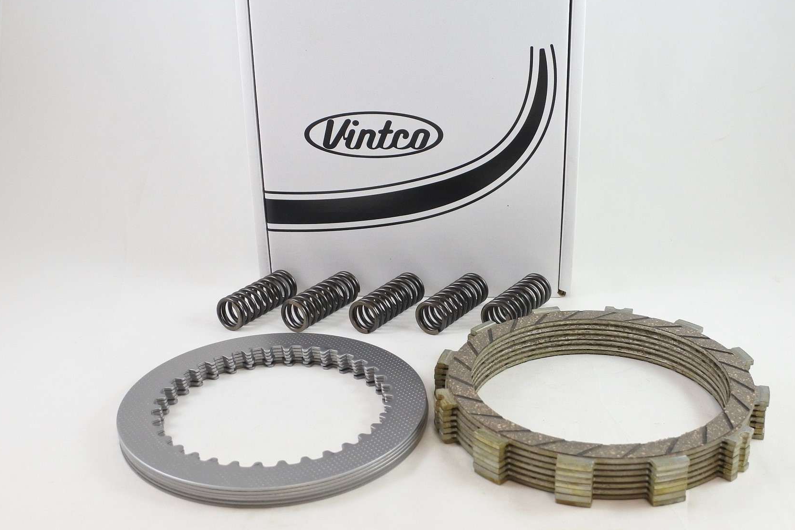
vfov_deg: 44.9
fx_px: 640
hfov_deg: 63.6
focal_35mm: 29
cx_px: 421
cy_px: 248
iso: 400
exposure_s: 1/125
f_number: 3.5
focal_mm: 10
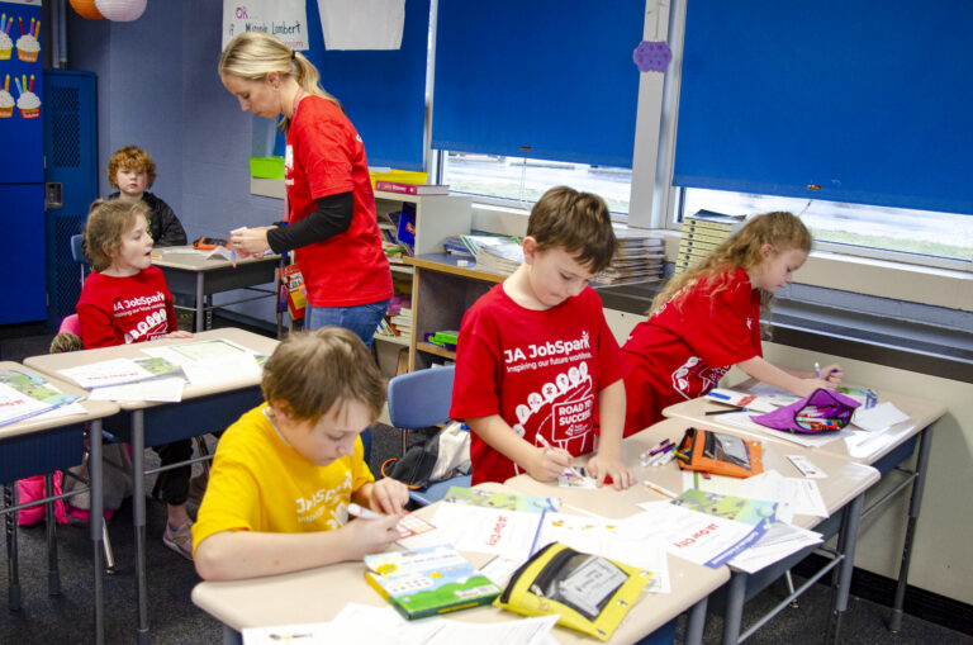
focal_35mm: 36
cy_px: 322
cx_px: 486
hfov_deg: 53.2
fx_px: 971
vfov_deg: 36.7
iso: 800
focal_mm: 24
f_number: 4
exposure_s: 1/60
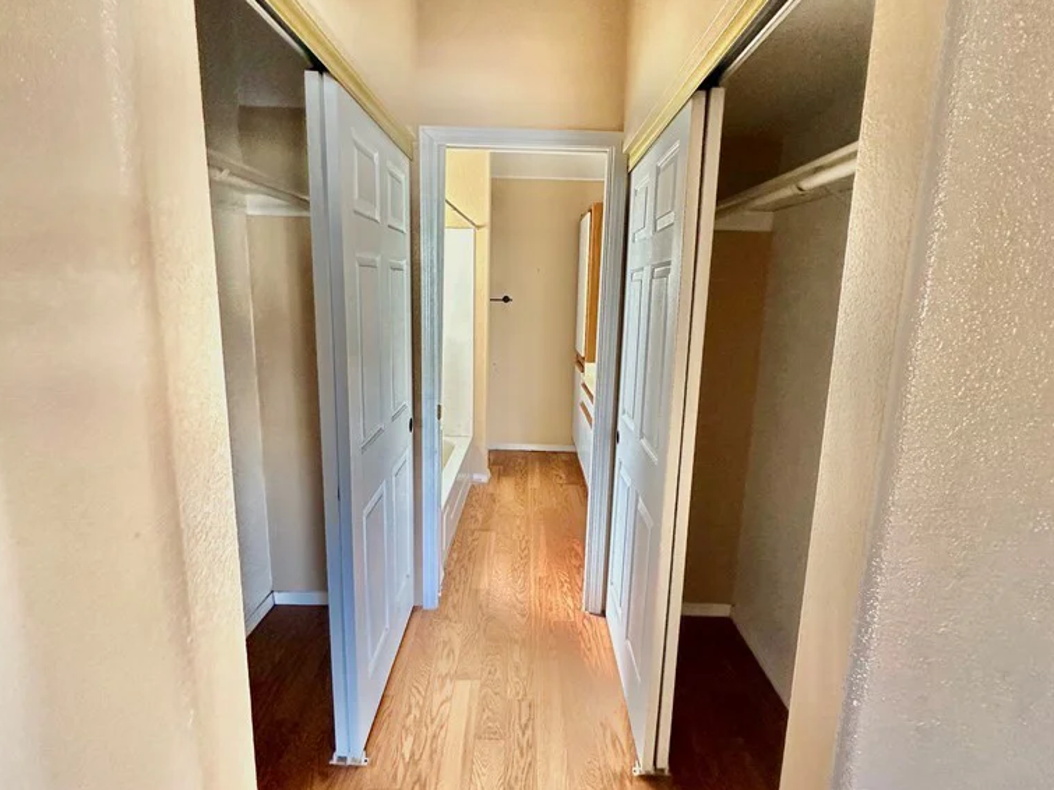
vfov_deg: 68.7
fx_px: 578
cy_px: 401
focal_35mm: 19
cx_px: 524
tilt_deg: -12.5
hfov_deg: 84.7
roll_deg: -2.9
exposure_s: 1/120
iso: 250
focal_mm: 2.22
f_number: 2.2
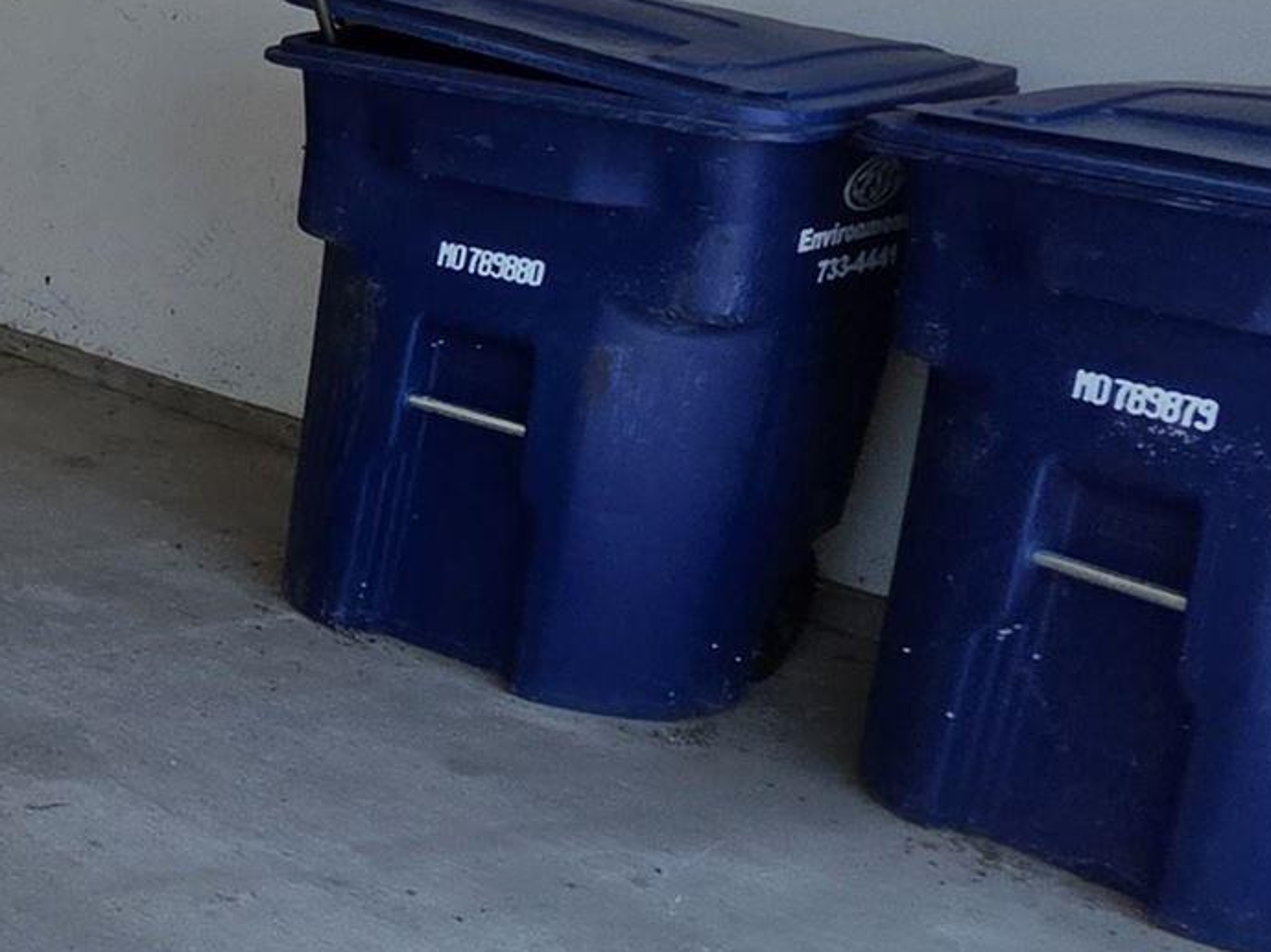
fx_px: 2128
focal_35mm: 58
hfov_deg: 18.7
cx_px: -1332
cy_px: 157
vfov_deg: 24.7
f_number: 1.9
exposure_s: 1/451
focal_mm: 2.2
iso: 32
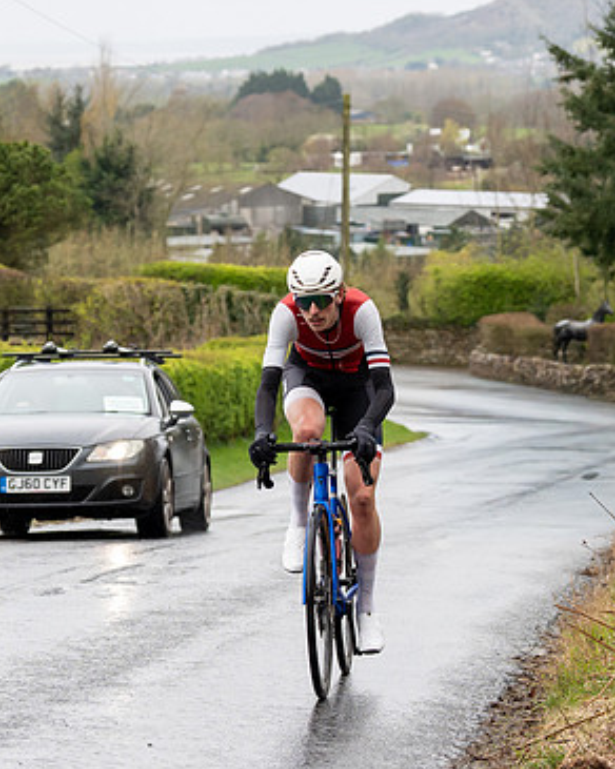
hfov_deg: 10.2
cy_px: 273
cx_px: 310
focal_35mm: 151
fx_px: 3436
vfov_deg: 12.8
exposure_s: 1/1000
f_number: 4
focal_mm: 70
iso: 800
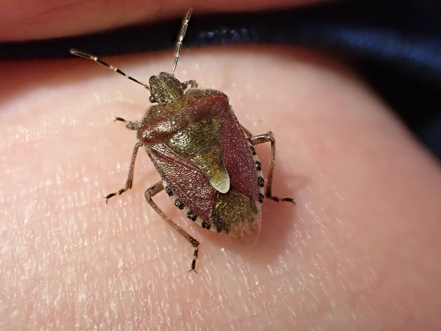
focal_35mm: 50
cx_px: 220
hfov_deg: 38.2
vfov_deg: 29.1
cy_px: 166
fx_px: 637
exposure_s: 1/200
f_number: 4.5
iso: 500
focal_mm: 9.01
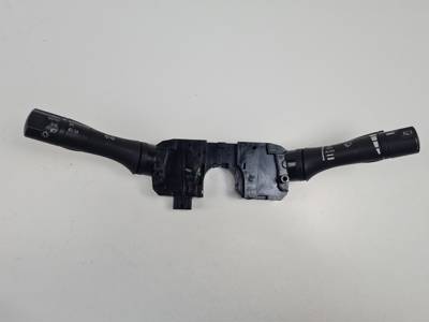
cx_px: 214
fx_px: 322
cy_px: 161
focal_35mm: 26
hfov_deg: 67.3
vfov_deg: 53.1
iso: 50
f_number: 1.8
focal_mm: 5.4
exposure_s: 1/452
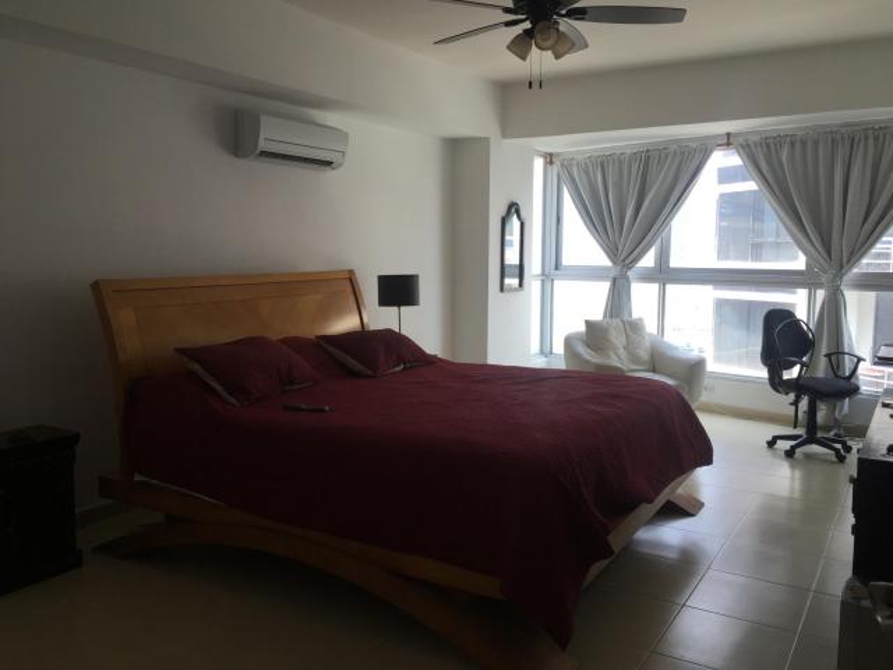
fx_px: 748
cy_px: 335
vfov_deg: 48.2
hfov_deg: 61.7
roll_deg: -0.9
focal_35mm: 29
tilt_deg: -6.4
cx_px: 446
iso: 32
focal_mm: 4.15
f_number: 2.2
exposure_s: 1/120
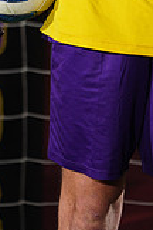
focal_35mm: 1422
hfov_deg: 1.0
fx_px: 9065
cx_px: 134
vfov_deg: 1.4
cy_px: -132
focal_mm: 397
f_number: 7.1
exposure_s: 1/200
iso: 200
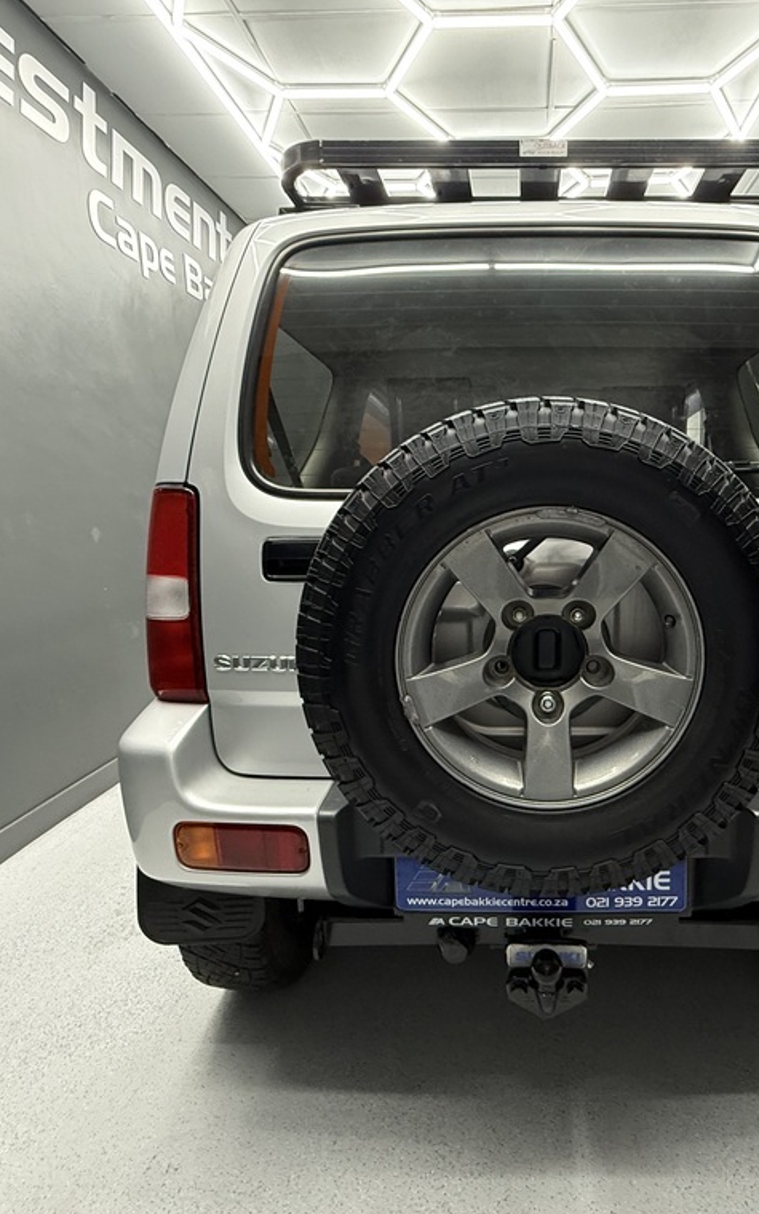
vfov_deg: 85.1
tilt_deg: -9.5
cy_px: 610
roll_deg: +1.0
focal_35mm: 20
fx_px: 662
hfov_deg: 58.0
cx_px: 521
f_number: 2.2
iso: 500
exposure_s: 1/50
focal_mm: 2.22
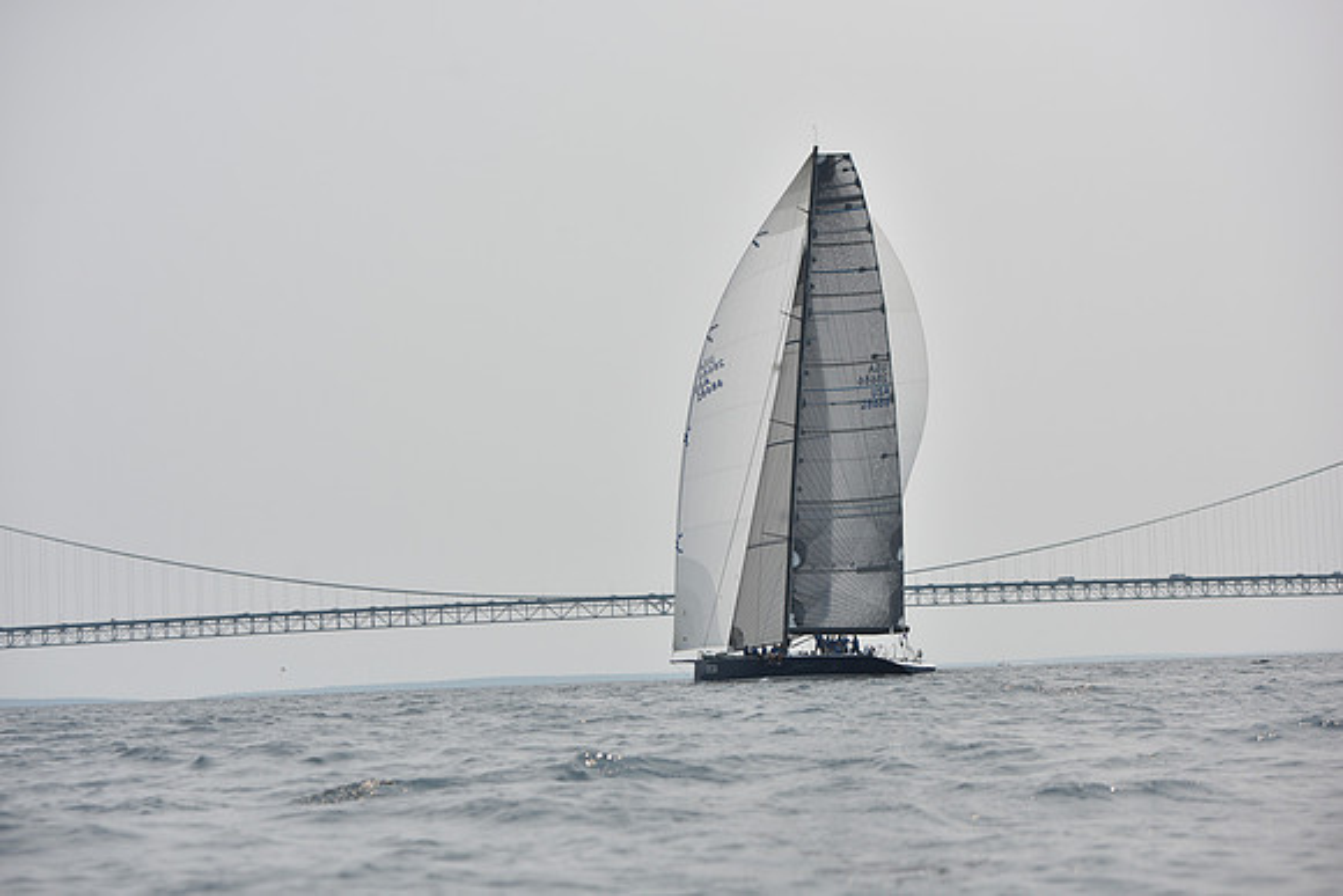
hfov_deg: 24.8
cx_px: 672
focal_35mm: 82
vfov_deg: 16.7
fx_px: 3060
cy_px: 448
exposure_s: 1/5000
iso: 250
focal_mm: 82
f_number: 5
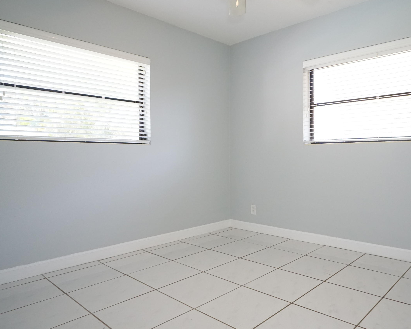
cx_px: 263
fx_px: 389
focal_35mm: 32
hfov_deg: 54.9
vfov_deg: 45.8
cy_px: 166
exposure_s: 1/80
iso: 2500
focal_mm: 16
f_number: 6.3
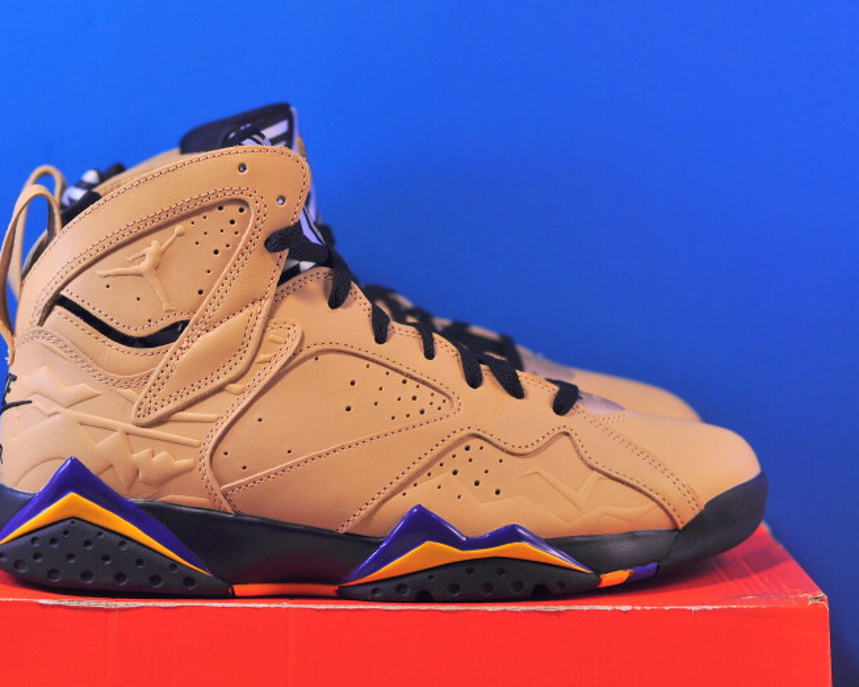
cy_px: 341
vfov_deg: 17.9
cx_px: 345
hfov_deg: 22.2
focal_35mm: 86
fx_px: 2186
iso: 250
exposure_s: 1/250
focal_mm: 50
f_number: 3.2
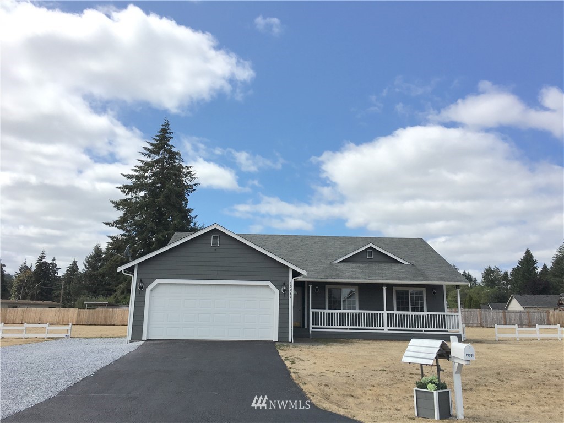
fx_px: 472
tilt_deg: +13.4
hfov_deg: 61.7
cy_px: 212
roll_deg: -0.7
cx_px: 282
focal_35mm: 29
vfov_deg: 48.2
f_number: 2.2
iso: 25
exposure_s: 1/2747
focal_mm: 4.15
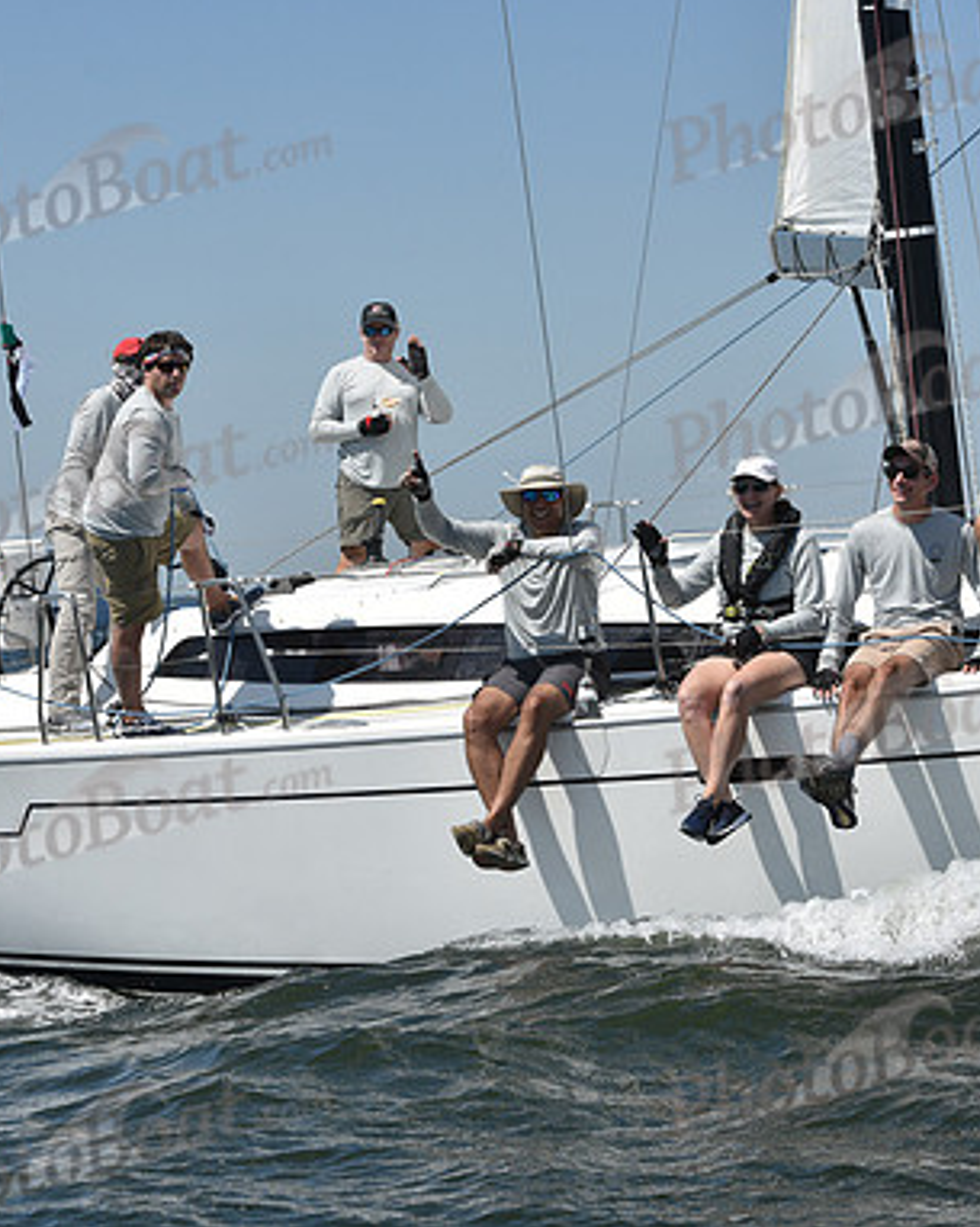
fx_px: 3884
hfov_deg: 14.4
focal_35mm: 107
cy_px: 609
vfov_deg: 18.0
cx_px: 501
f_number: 9
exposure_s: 1/1250
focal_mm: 75
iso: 250
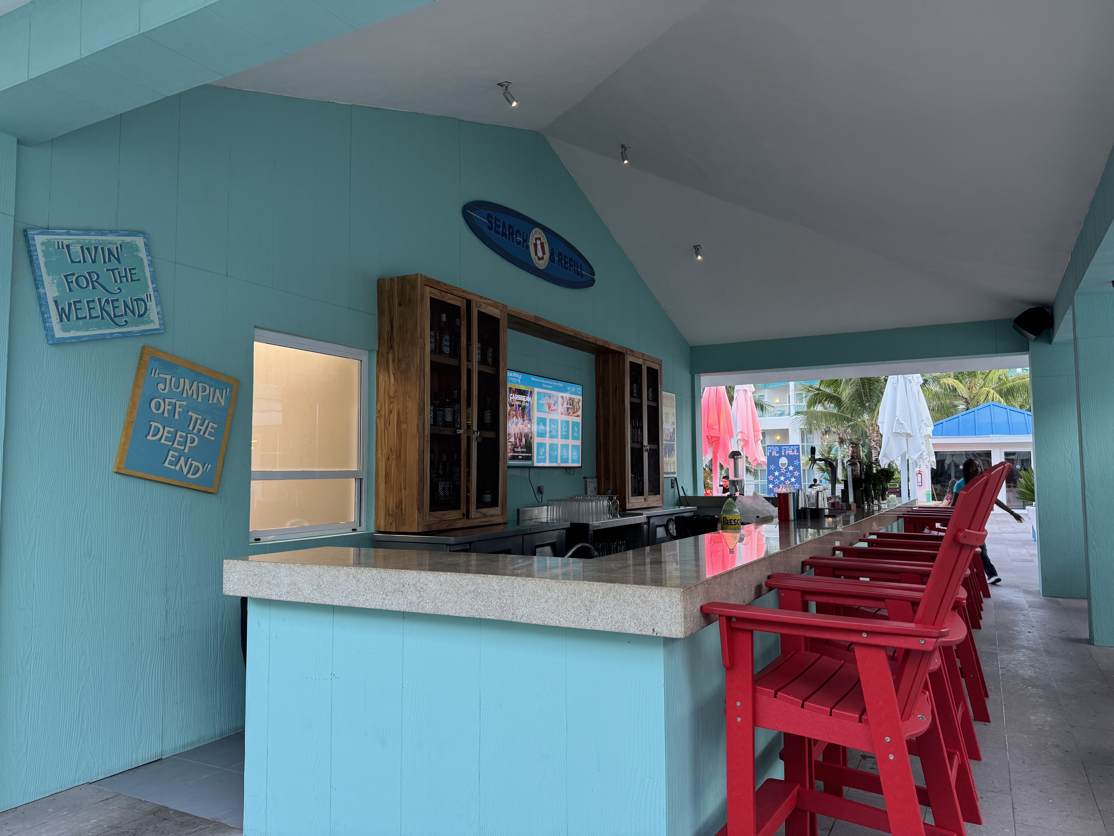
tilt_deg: +3.3
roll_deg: -0.5
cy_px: 418
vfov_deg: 56.8
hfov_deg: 71.6
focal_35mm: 24
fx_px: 772
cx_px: 557
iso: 125
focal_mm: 6.76
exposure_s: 1/60
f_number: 1.78
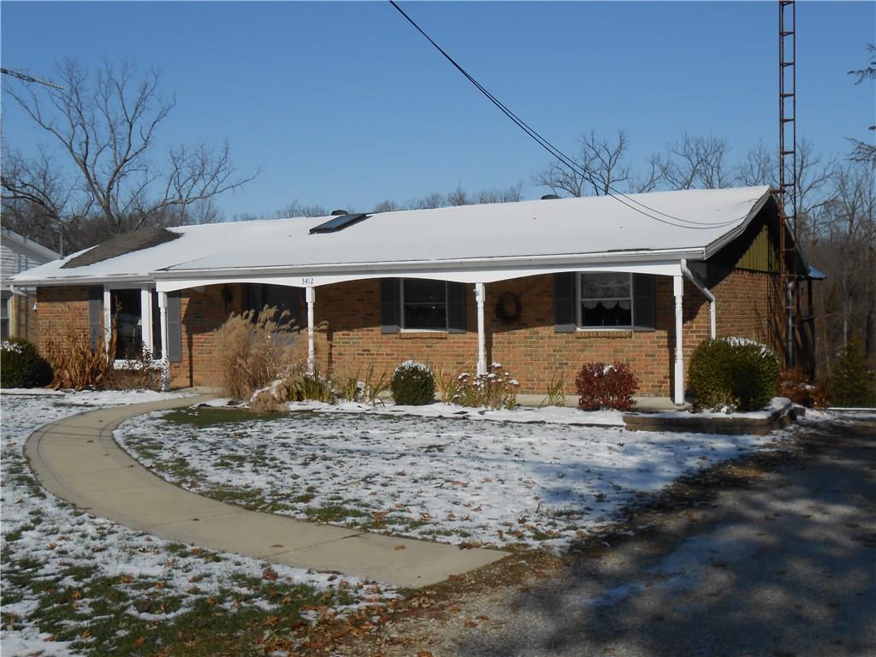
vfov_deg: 32.9
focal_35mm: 44
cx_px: 438
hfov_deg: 42.9
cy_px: 328
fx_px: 1113
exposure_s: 1/1500
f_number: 4.5
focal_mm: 7.8
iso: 80
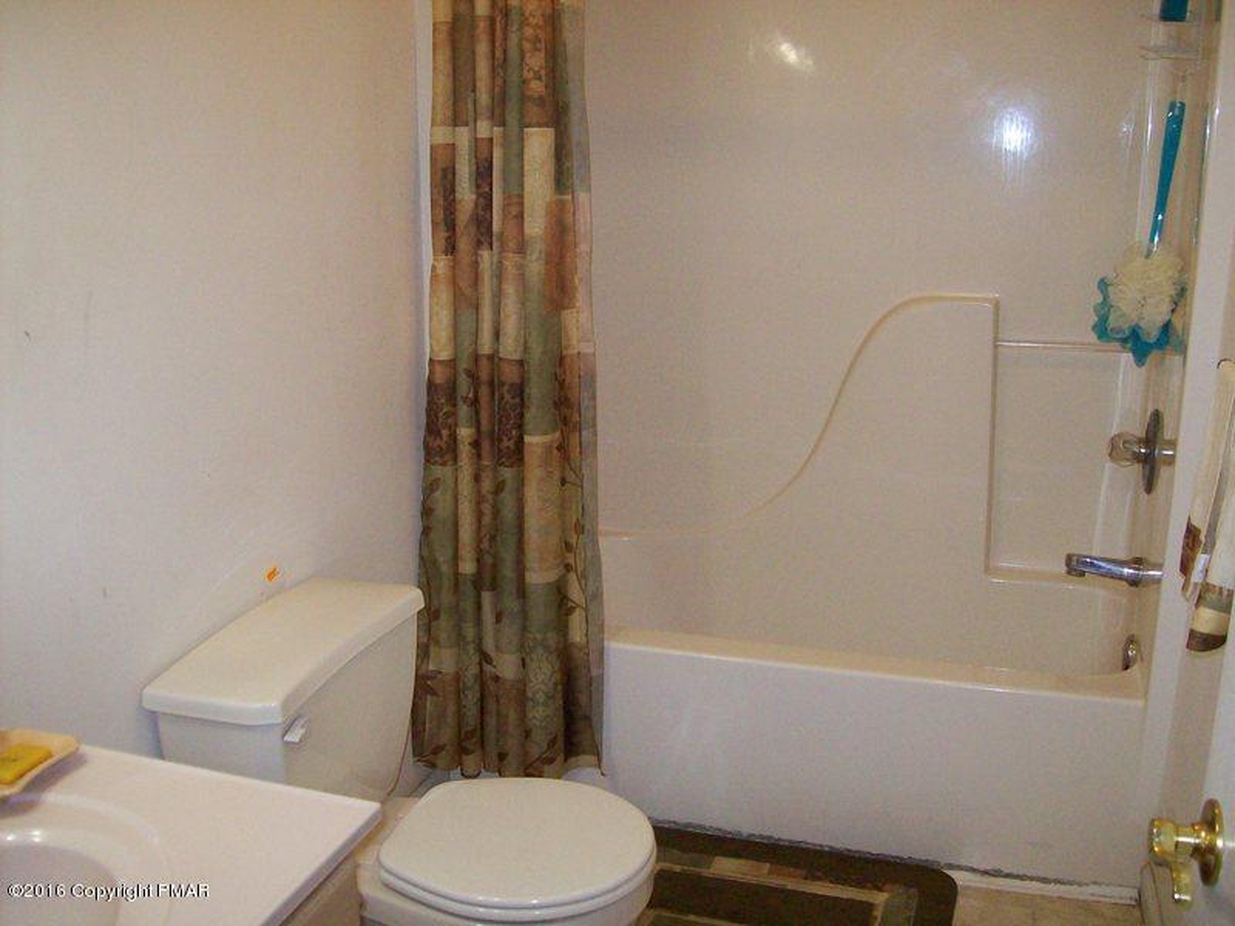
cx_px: 618
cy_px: 463
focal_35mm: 36
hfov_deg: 51.4
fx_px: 1284
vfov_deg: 39.7
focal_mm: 6
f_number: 2.7
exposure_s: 1/64
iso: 200
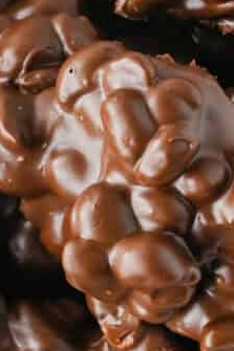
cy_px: 209
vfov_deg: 7.4
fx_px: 2723
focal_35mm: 279
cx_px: 31
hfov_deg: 4.9
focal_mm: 52
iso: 640
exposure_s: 1/160
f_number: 4.5
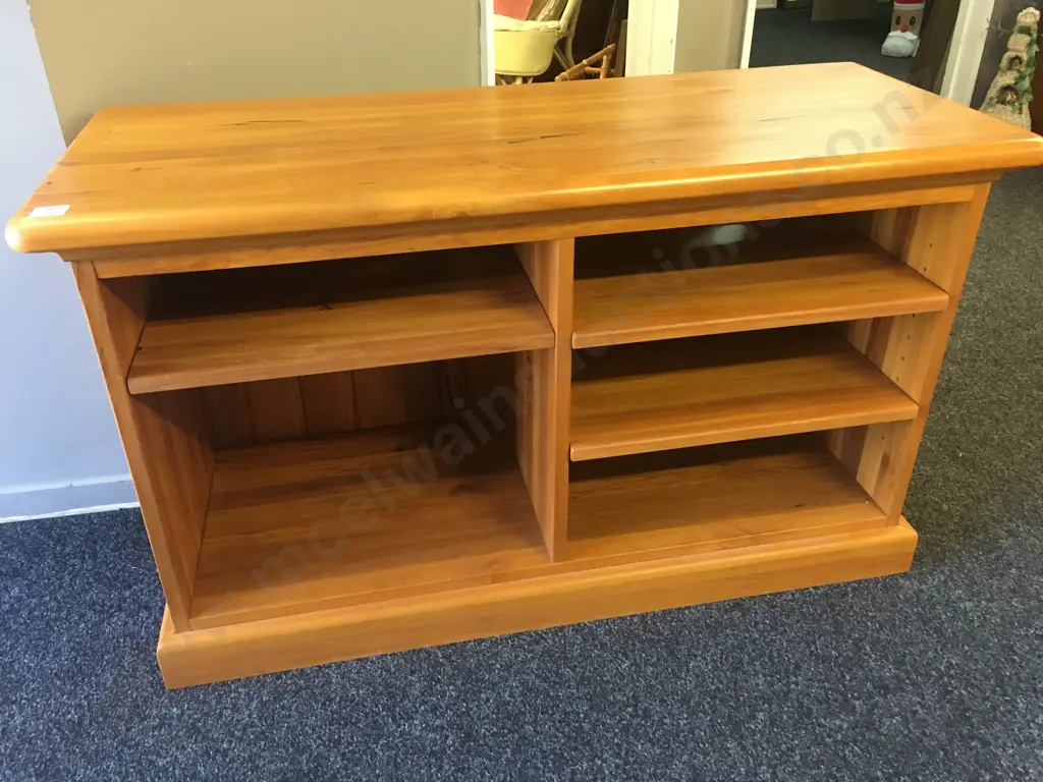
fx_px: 874
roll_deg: +1.0
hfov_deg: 61.7
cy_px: 391
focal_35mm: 29
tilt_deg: -28.8
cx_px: 522
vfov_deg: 48.2
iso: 80
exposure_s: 1/10
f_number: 2.2
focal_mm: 4.15
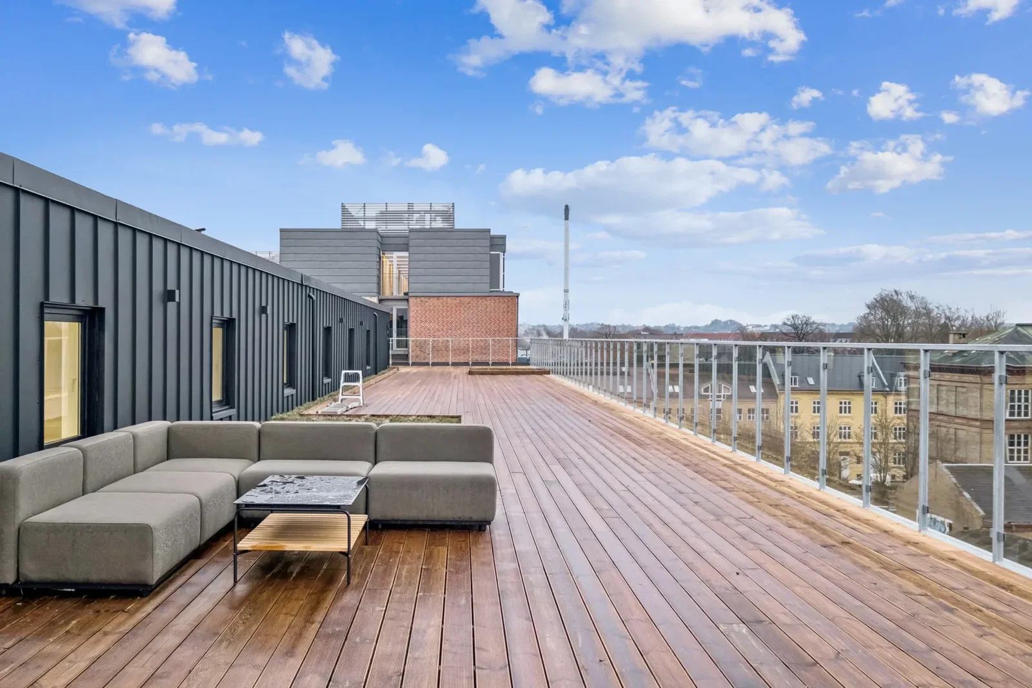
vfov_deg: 38.9
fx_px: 975
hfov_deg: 55.8
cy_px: 344
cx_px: 516
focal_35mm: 34
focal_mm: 22.9
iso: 800
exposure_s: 1/40
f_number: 8
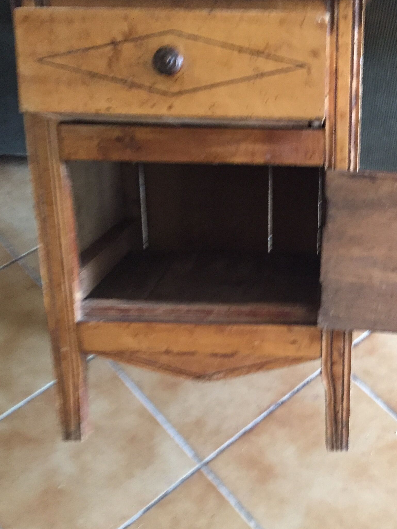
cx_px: 287
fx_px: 704
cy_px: 308
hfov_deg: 31.1
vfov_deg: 41.1
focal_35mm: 46
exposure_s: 1/20
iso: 250
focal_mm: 4.15
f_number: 2.2
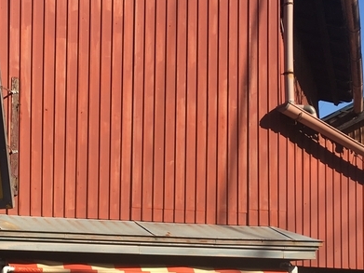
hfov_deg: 25.0
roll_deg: -0.4
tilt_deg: +6.8
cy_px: 236
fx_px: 799
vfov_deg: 19.1
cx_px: 43
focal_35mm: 76
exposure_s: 1/836
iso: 25
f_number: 2.2
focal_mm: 4.15
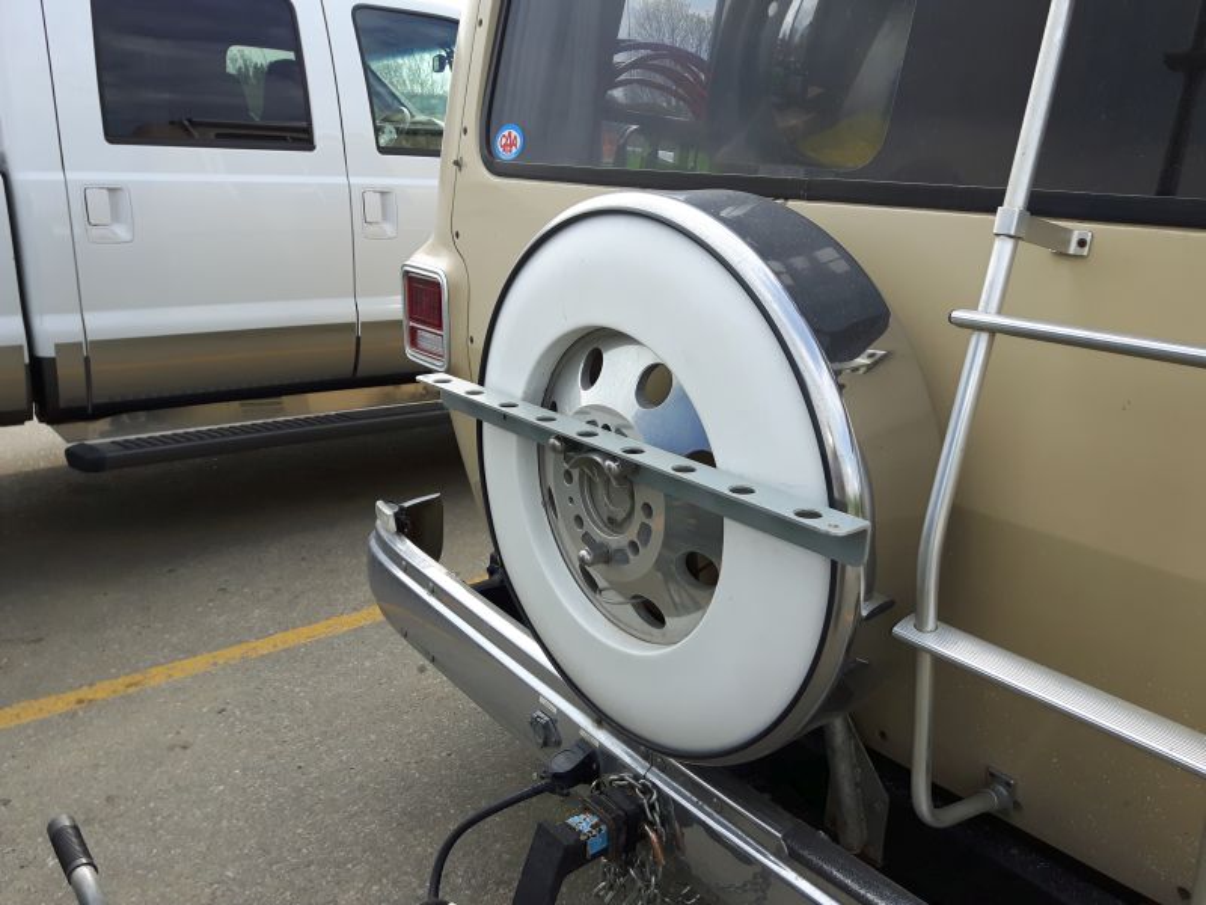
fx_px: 1080
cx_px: 603
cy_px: 452
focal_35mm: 31
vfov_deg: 45.4
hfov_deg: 58.4
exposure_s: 1/550
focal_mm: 3.7
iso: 40
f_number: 1.9
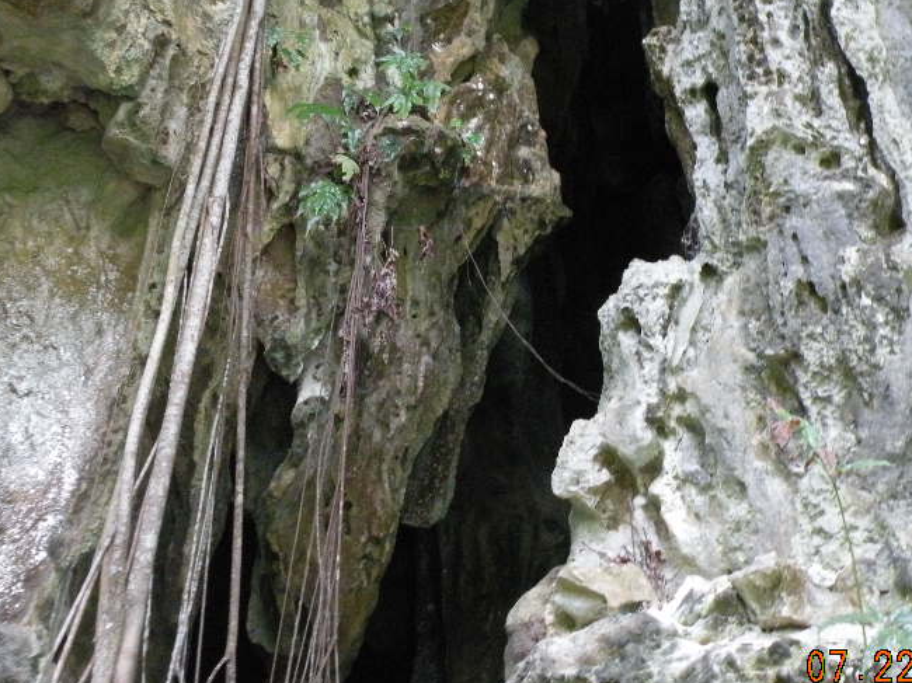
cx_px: 530
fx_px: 1369
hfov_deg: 36.7
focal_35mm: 52
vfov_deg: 27.9
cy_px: 241
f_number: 3.2
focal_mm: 5.8
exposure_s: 1/56.8
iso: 400
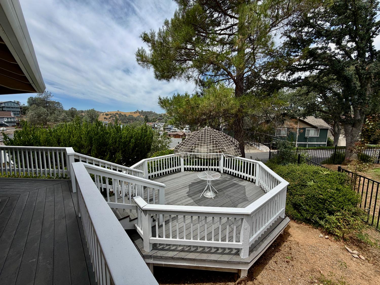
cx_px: 190
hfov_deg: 102.1
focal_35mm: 14
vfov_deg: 85.7
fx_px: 154
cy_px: 142
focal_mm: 2.22
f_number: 2.2
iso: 20
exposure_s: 1/789
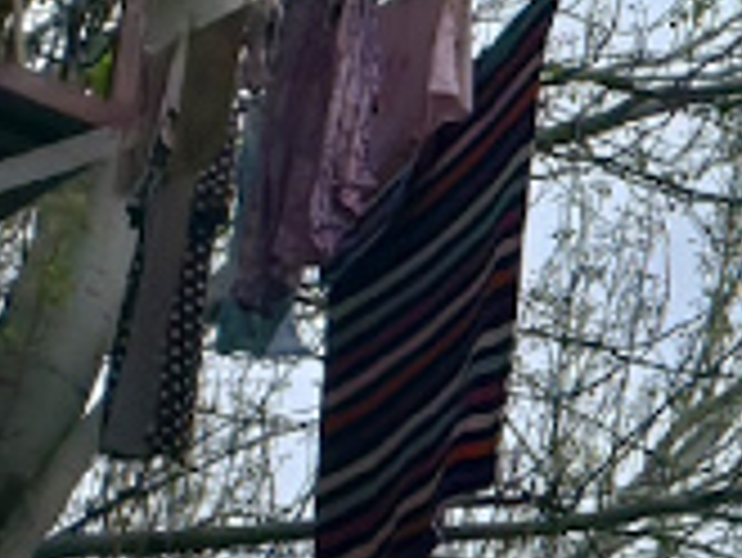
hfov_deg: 7.9
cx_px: 2802
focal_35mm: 181
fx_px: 3883
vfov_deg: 7.5
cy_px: 1523
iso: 72
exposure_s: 1/1178
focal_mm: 6.54
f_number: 1.57
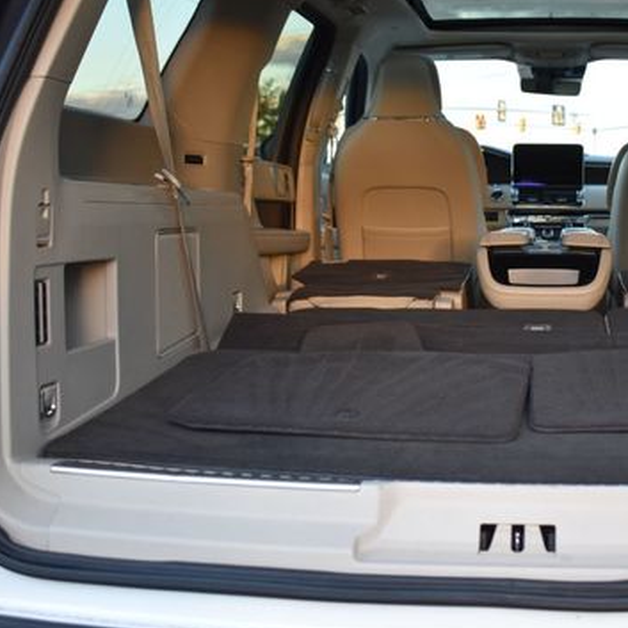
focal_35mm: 58
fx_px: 1186
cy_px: 278
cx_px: 505
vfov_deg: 29.6
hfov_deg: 29.0
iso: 400
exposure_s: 1/60
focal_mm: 25
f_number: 4
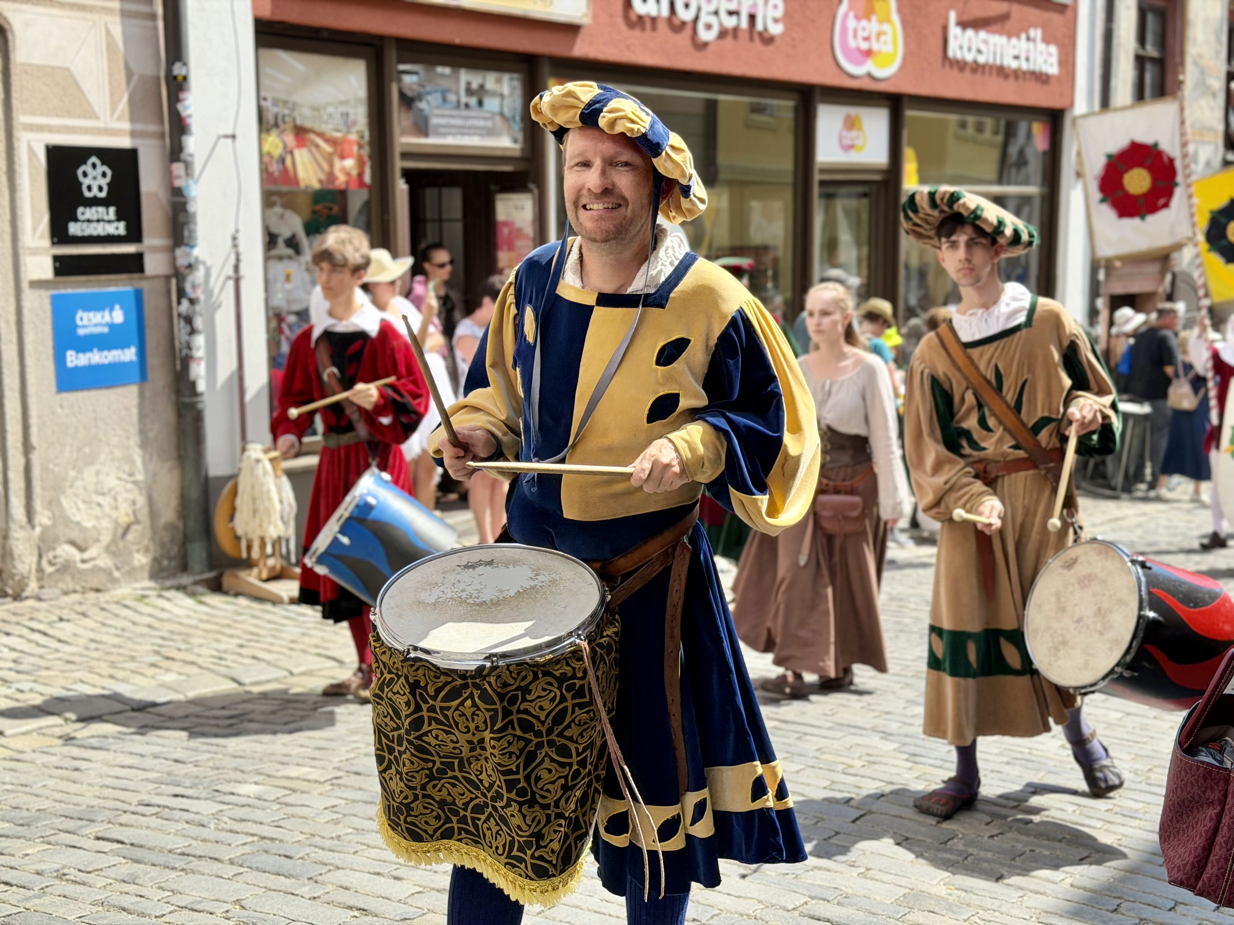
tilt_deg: -9.9
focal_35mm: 48
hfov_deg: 39.7
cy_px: 462
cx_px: 617
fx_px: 1711
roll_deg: +0.3
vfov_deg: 30.3
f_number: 1.78
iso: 80
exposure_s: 1/2976
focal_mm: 6.76
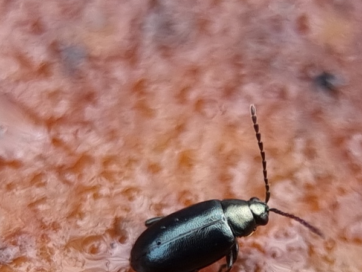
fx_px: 387
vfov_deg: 38.2
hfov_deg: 49.7
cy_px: 185
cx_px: 221
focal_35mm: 37
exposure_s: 1/100
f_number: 1.8
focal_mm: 5.4
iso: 64
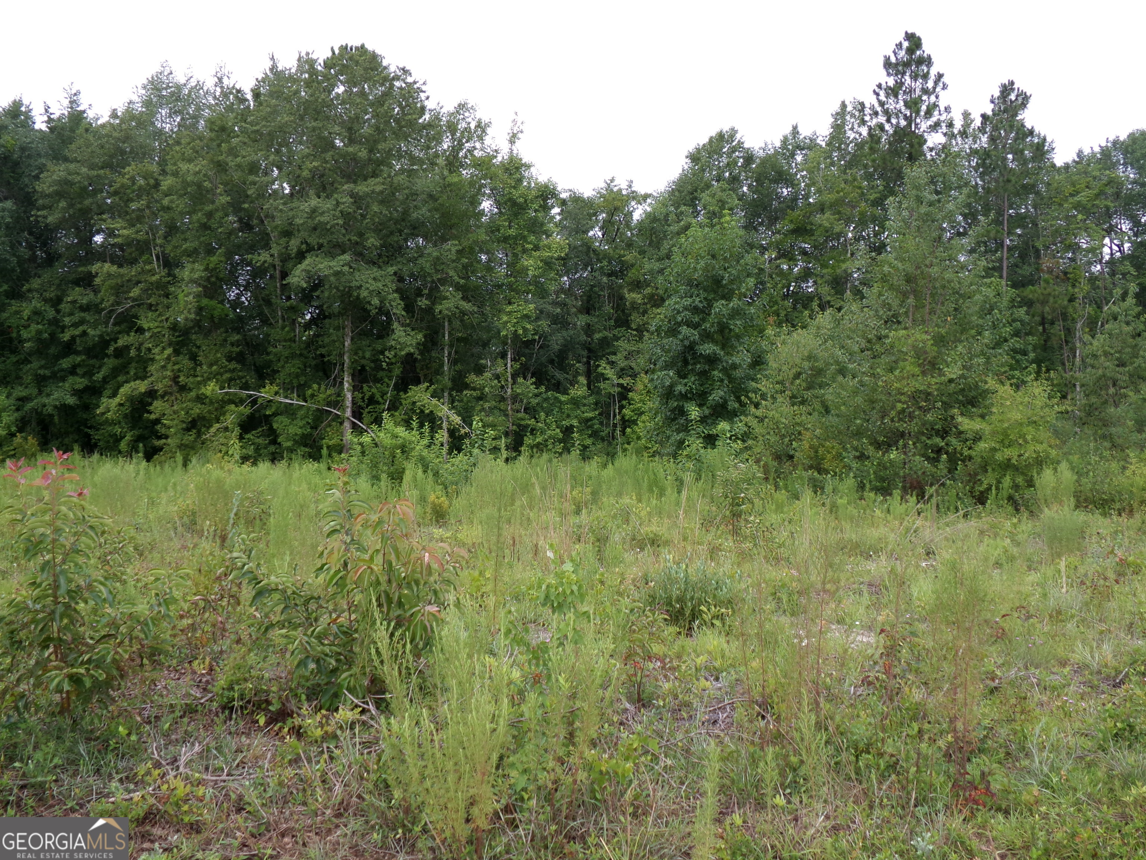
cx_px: 573
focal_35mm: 37
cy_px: 430
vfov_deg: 38.7
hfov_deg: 50.1
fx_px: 1225
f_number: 4
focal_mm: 6.6
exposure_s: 1/300
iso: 100
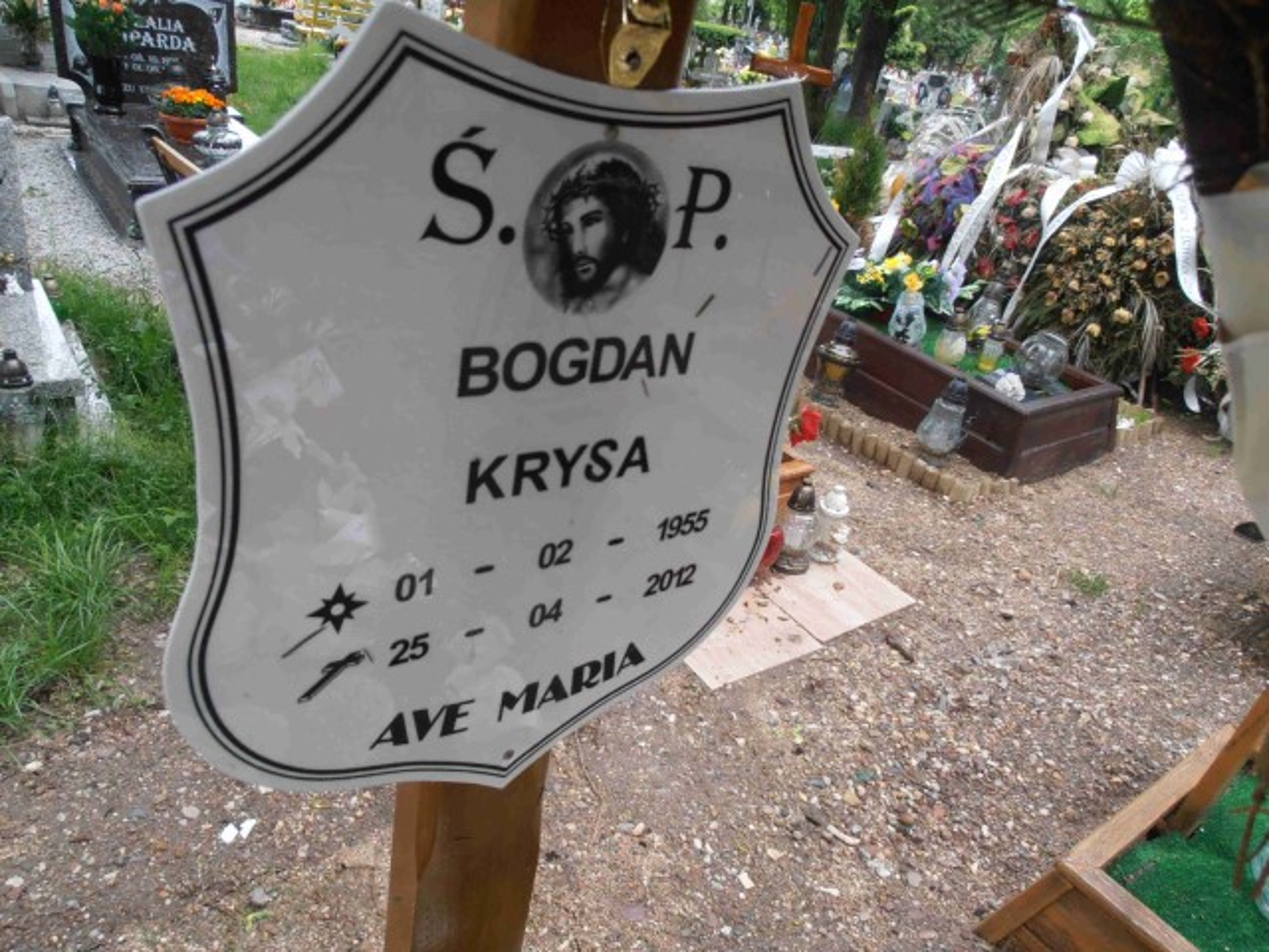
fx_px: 880
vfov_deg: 56.8
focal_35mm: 24
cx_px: 634
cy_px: 476
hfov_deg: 71.6
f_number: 3
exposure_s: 1/60
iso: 80
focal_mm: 4.2
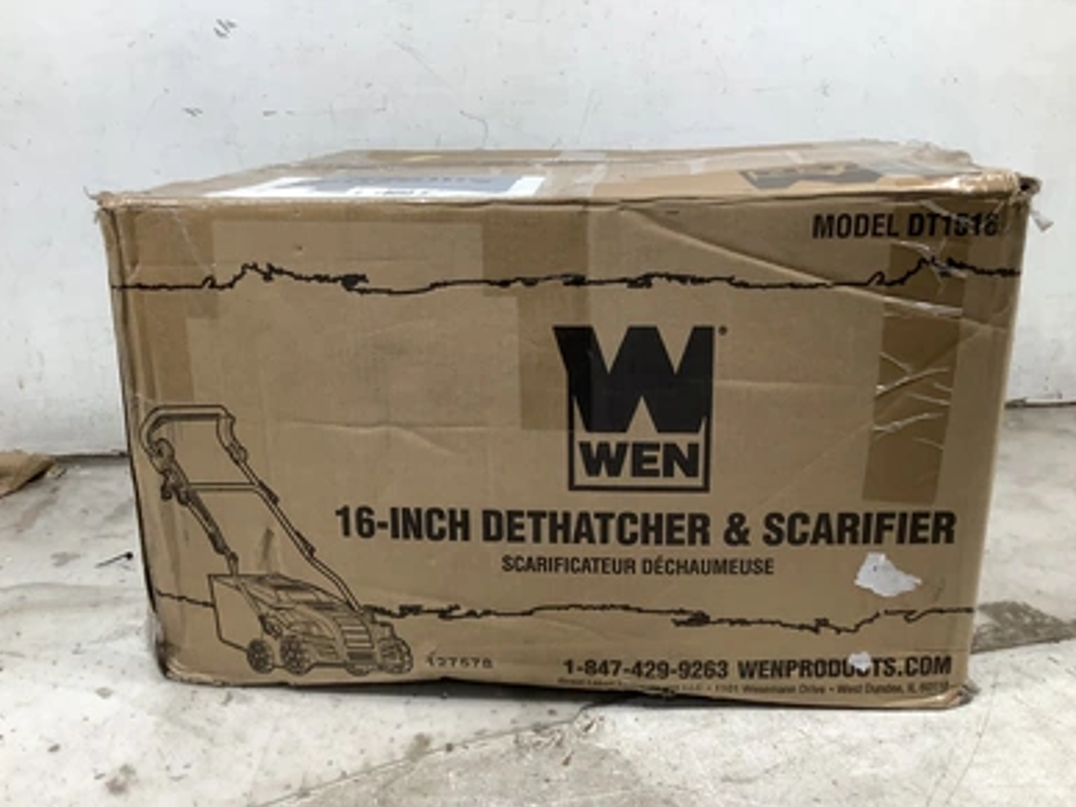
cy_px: 413
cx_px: 524
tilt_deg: -21.3
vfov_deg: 44.2
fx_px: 995
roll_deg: +1.1
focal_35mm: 32
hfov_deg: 56.8
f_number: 2.4
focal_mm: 3.3
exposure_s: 1/60
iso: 64
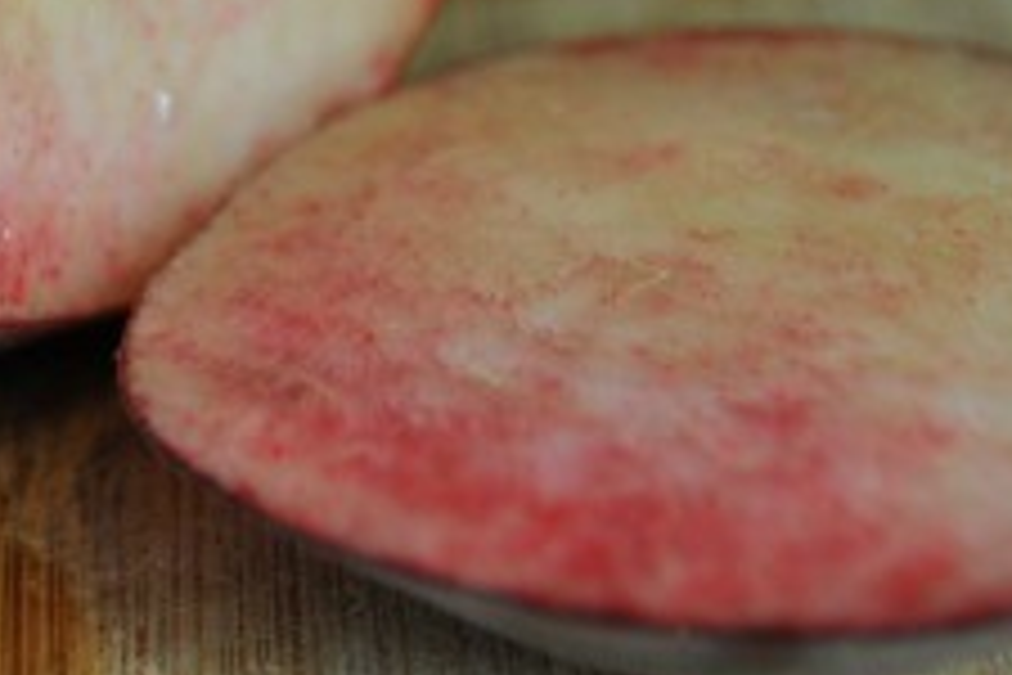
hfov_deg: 13.4
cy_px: -207
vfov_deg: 8.9
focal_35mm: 152
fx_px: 4273
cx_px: 108
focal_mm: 38
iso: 200
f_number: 5.3
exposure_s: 1/60
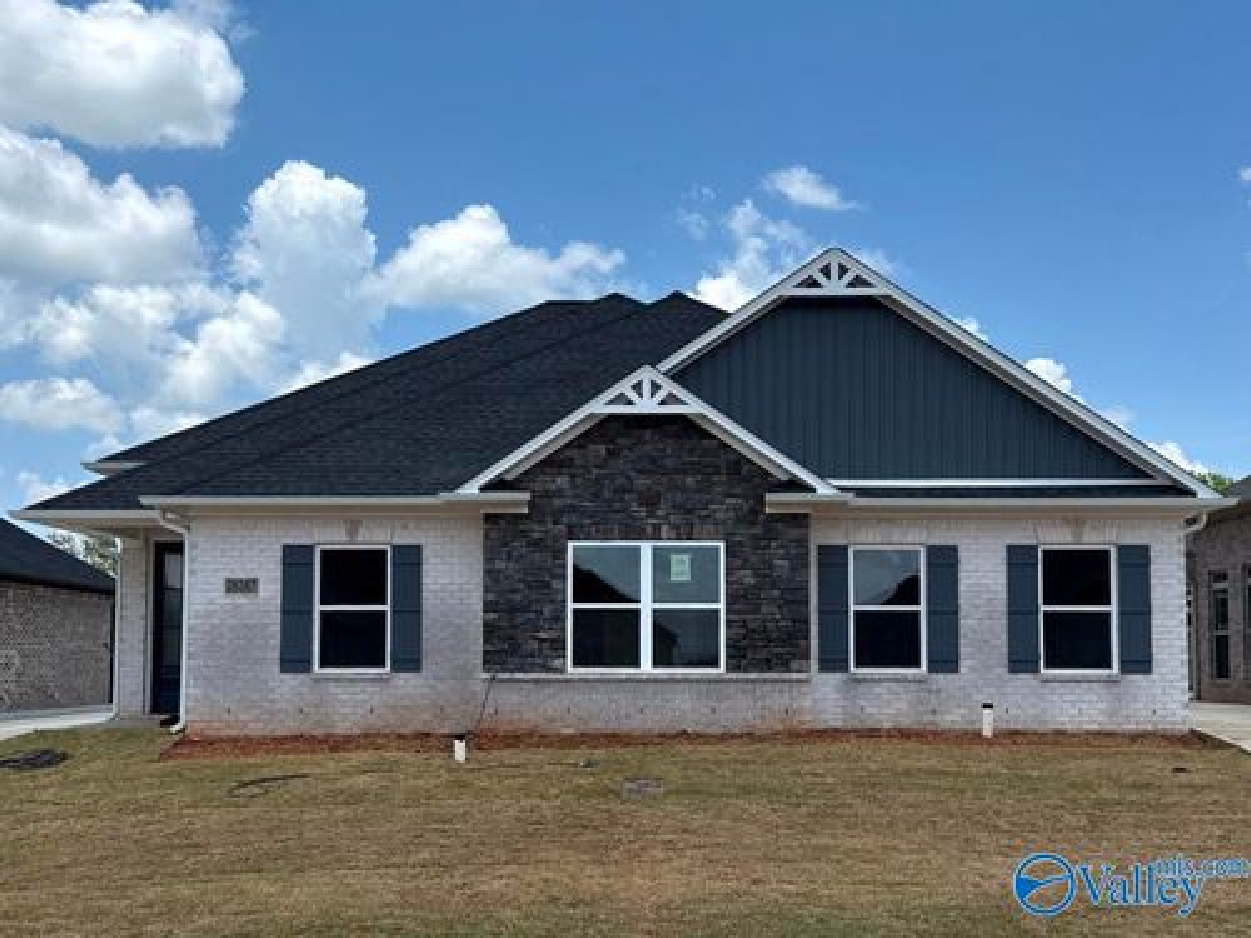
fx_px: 867
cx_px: 626
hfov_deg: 71.6
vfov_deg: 56.8
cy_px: 469
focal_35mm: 24
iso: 80
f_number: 1.78
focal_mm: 6.76
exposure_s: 1/4975
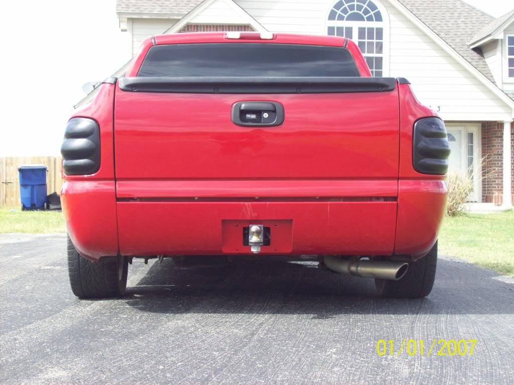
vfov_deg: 21.0
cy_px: 192
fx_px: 1039
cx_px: 257
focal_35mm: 70
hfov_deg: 27.8
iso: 80
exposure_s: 1/201
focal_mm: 11.6
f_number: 3.8
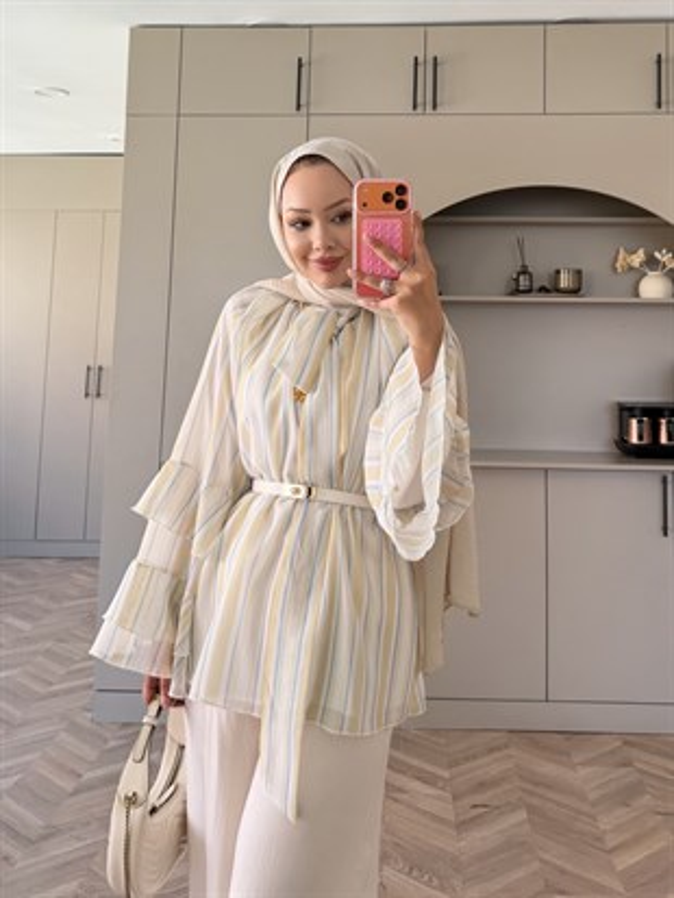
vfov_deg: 71.6
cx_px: 337
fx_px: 623
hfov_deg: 56.8
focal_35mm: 24
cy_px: 449
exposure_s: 1/121
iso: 100
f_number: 1.78
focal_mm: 6.76
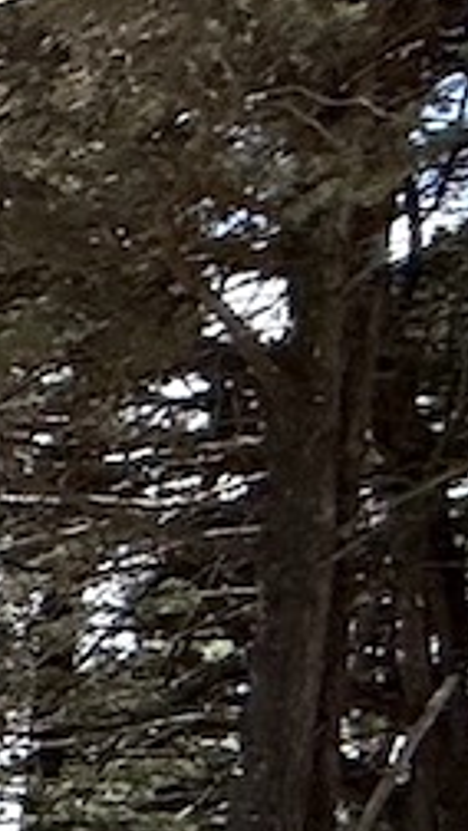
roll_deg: +2.0
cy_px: 1439
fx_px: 2269
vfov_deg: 17.4
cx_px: -2139
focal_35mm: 103
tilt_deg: -2.0
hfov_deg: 5.7
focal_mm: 2.22
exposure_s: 1/1572
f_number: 2.2
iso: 50
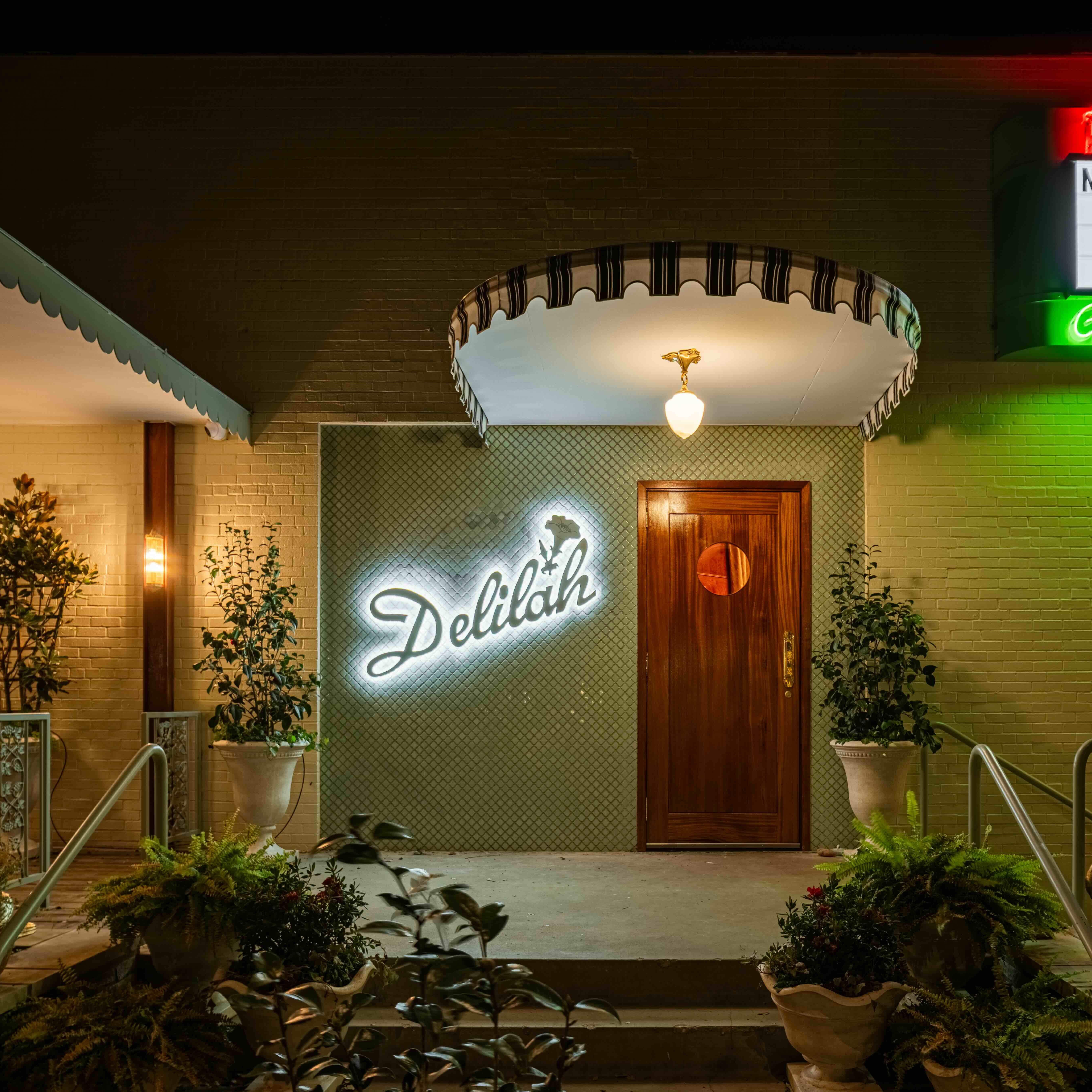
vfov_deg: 52.5
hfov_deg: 52.5
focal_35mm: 31
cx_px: 584
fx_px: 1106
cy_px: 539
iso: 320
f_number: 22
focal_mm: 24
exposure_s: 1/100
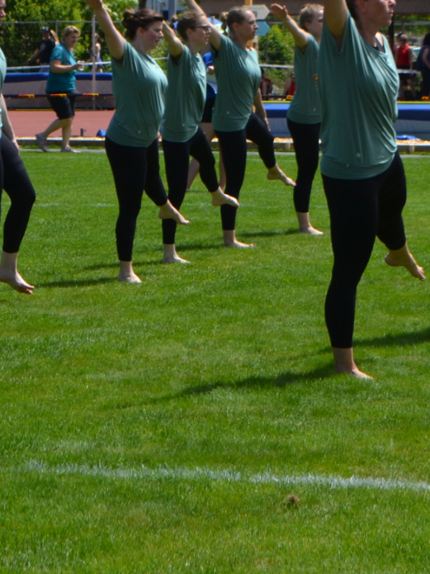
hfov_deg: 7.3
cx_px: 168
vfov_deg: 9.7
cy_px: 43
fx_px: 3380
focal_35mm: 204
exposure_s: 1/320
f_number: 9
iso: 100
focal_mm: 48
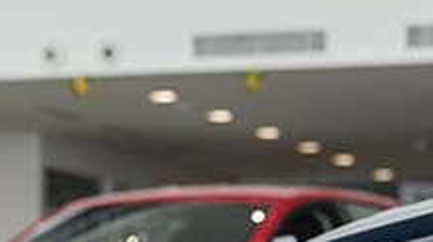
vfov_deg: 6.2
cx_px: -40
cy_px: 139
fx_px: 2225
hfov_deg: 11.0
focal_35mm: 194
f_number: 2.8
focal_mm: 42
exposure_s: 1/320
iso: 200
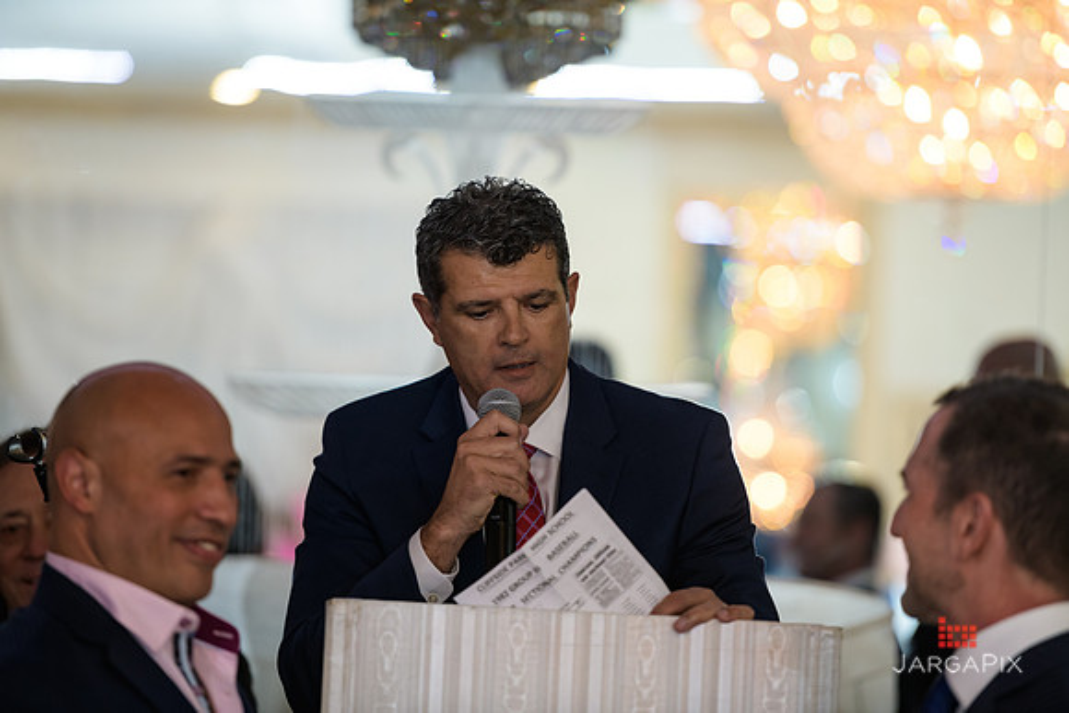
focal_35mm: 190
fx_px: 5643
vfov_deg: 7.2
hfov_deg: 10.8
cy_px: 356
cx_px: 534
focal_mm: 190
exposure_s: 1/125
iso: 1000
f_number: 3.2
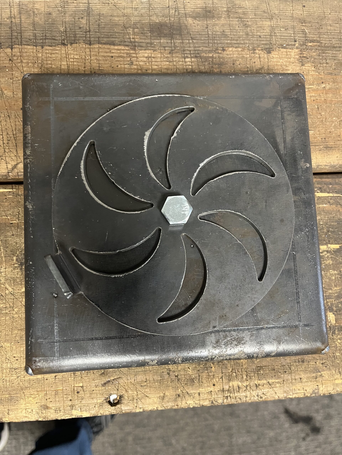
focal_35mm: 26
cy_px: 228
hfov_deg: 53.1
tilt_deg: -83.5
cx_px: 171
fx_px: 343
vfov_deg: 67.3
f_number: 1.6
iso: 400
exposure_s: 1/60
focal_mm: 5.1
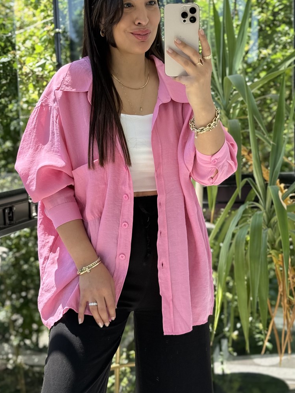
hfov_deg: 22.9
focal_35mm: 64
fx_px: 727
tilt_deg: -20.7
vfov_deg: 30.3
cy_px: 185
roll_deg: +2.0
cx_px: 162
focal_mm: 6.76
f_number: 1.78
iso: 100
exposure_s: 1/407
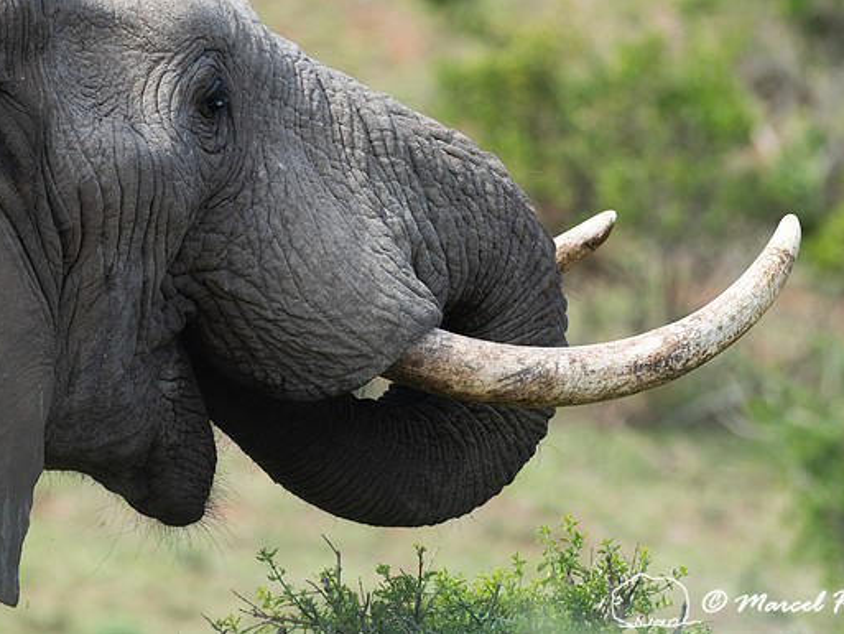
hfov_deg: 3.0
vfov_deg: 2.3
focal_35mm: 652
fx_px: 15901
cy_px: 317
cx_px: 467
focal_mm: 600
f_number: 9
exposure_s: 1/1250
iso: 1250
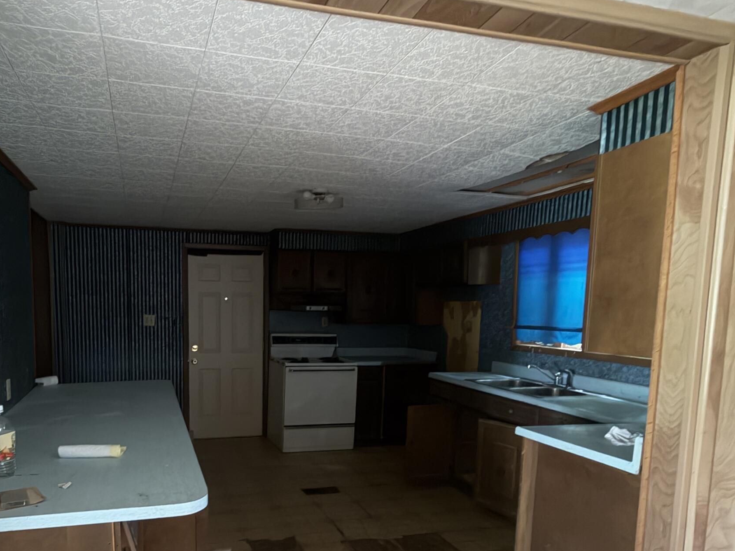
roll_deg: -1.6
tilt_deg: -5.9
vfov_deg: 53.9
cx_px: 273
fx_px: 531
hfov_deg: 68.3
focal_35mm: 25
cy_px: 363
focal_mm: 2.22
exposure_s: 1/12
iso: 640
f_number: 2.2
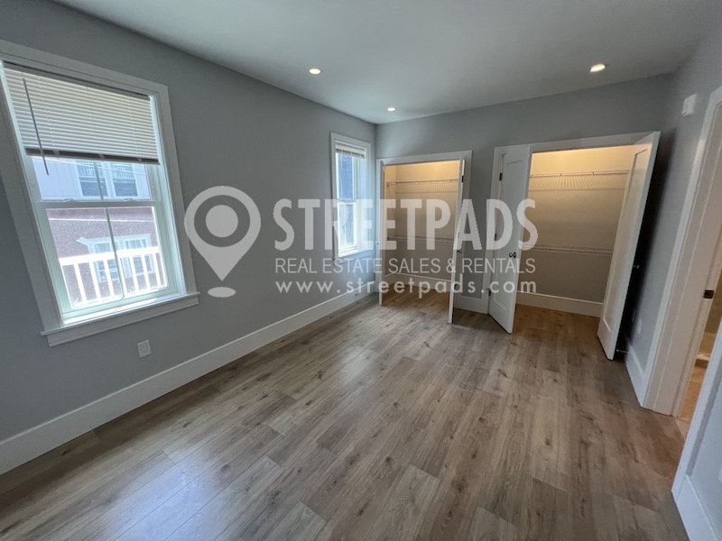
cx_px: 361
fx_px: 271
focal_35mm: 13
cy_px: 270
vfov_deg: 89.9
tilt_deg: -11.6
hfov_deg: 106.2
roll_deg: +1.7
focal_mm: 1.57
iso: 160
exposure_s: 1/120
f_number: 1.8
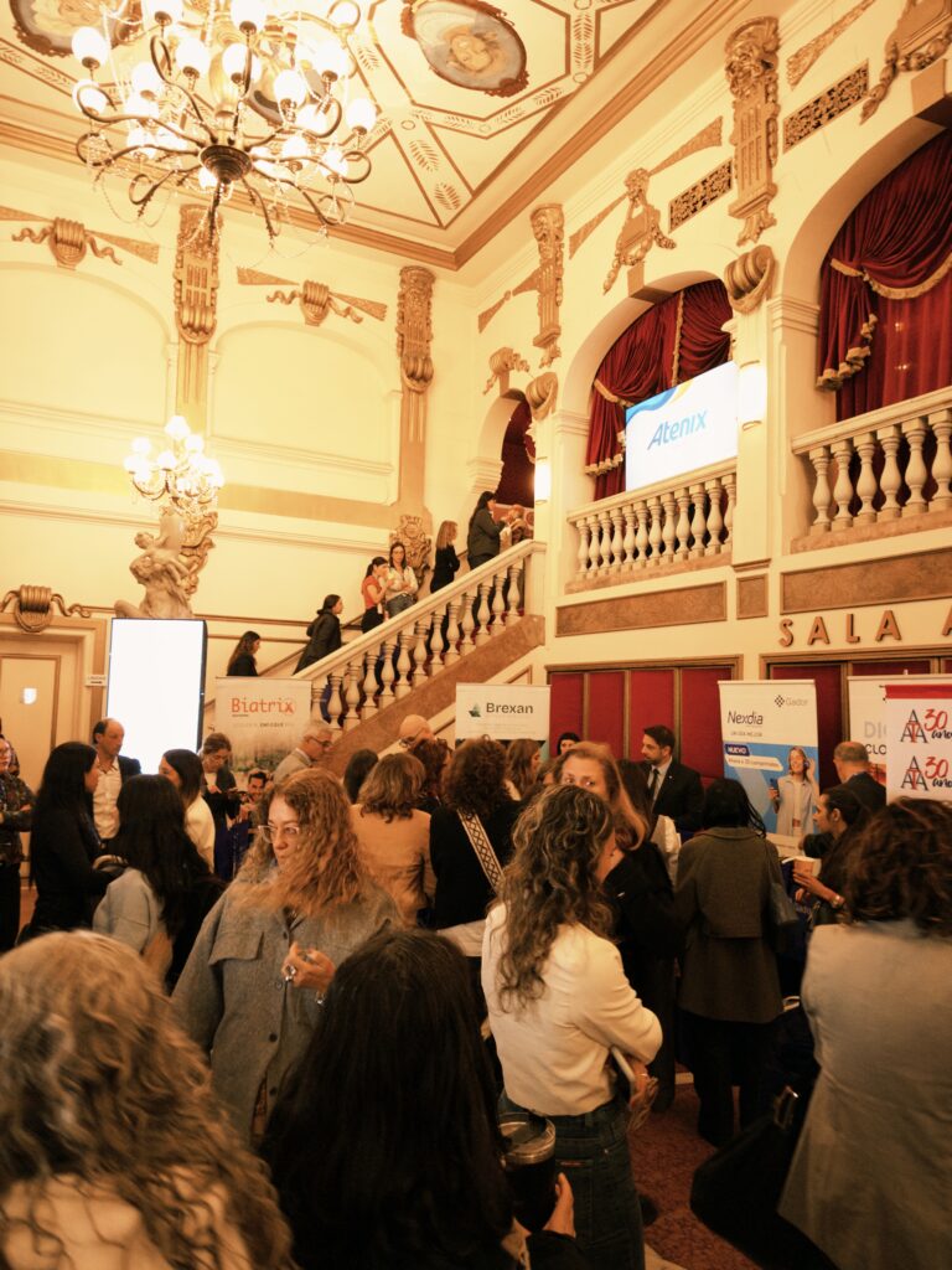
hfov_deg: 56.8
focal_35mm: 24
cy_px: 635
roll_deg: -0.8
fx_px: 880
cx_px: 476
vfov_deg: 71.6
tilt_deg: +5.5
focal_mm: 6.76
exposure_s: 1/50
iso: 320
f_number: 1.78
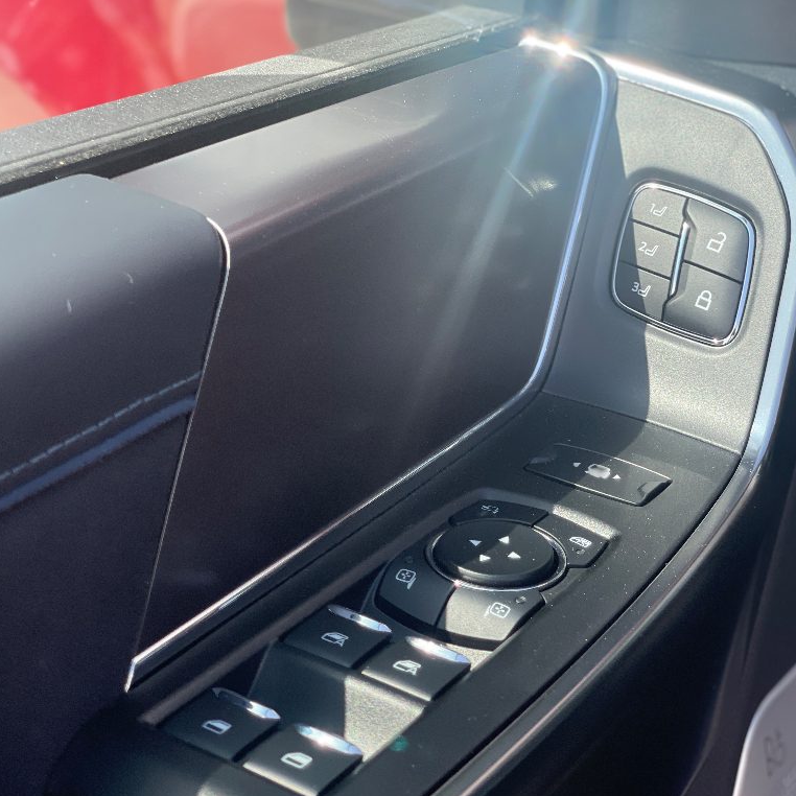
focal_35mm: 76
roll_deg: -0.7
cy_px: 400
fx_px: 1977
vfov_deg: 22.8
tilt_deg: -25.0
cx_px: 478
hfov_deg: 22.7
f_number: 2.2
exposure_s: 1/585
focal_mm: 7.5
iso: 32
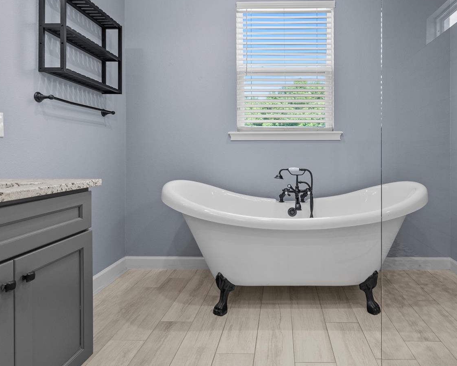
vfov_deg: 67.8
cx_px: 280
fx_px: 271
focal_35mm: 20
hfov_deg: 79.2
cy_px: 159
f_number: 7.1
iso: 100
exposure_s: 1/2
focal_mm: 10
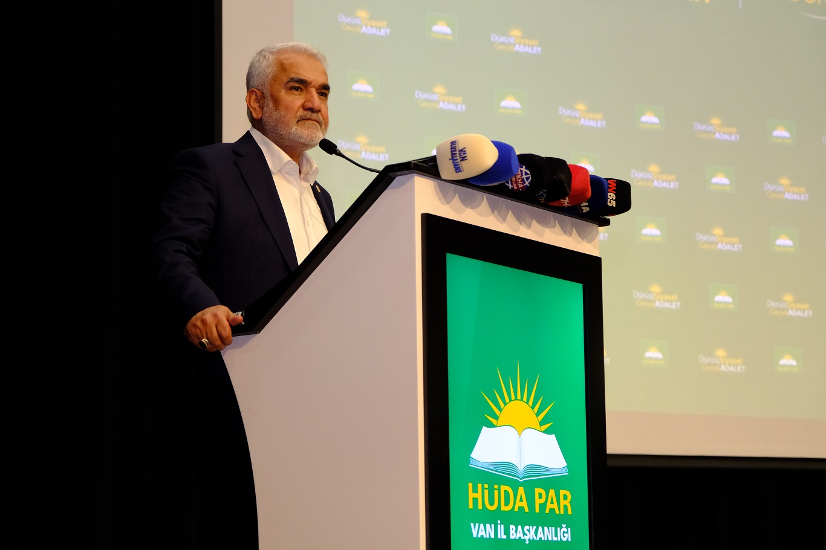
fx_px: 1881
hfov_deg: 24.8
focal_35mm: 82
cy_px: 275
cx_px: 413
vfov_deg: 16.6
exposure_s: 1/80
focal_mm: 54.5
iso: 2500
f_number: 4
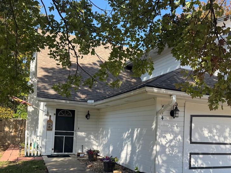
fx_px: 227
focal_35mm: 34
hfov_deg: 53.7
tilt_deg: +2.0
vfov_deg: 41.0
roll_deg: -2.2
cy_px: 121
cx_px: 136
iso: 100
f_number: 1.78
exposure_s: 1/2110
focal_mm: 6.76
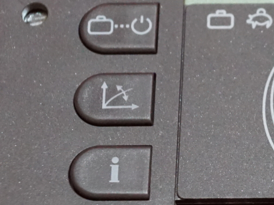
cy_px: 43
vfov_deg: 4.5
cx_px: 355
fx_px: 2596
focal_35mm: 328
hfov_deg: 6.0
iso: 3200
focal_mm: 60
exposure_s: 1/20
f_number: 5.6
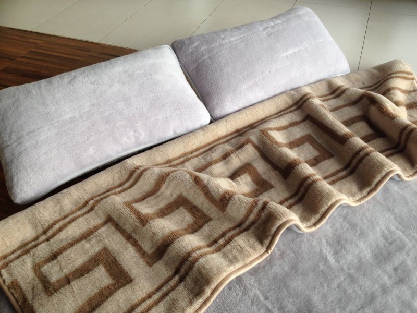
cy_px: 156
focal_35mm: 33
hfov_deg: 55.4
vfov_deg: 42.9
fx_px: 398
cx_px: 208
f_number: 2.4
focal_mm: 4.12
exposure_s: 1/136
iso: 50
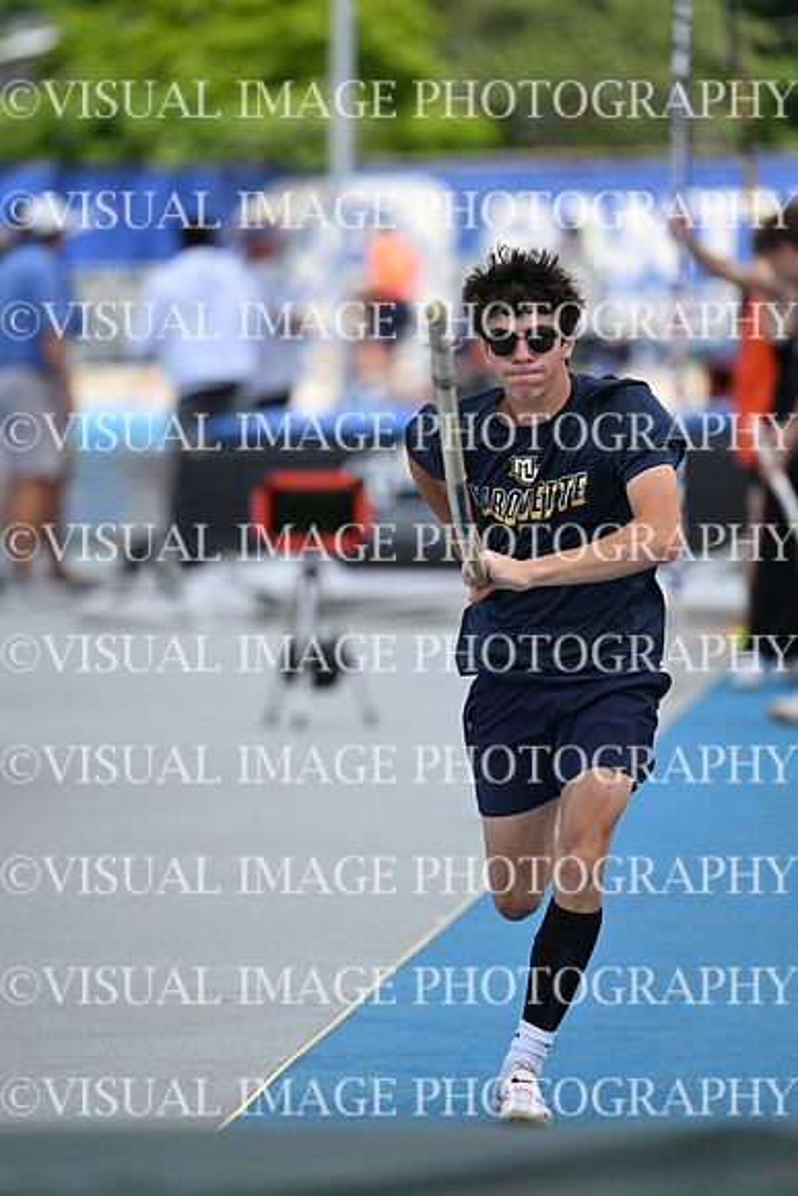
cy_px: 598
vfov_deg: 5.2
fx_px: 13291
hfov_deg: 3.4
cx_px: 399
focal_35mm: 400
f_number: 4.5
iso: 500
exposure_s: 1/2000
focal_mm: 400
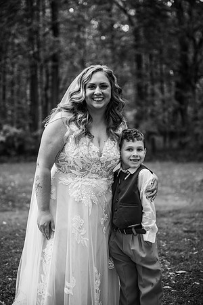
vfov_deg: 28.8
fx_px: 592
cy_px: 152
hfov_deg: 19.5
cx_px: 102
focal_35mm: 70
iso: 200
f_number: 2.8
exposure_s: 1/400
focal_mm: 70
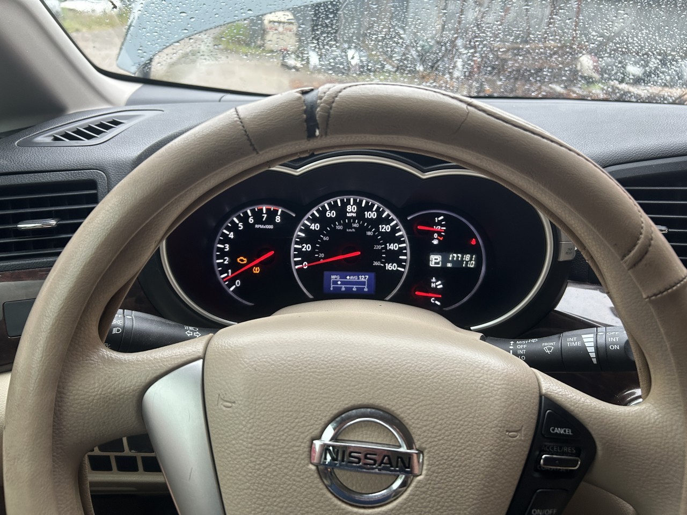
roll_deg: -4.4
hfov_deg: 67.3
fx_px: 516
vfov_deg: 53.1
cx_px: 344
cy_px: 258
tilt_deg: -25.6
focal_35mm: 26
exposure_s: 1/121
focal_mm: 5.7
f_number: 1.5
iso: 125
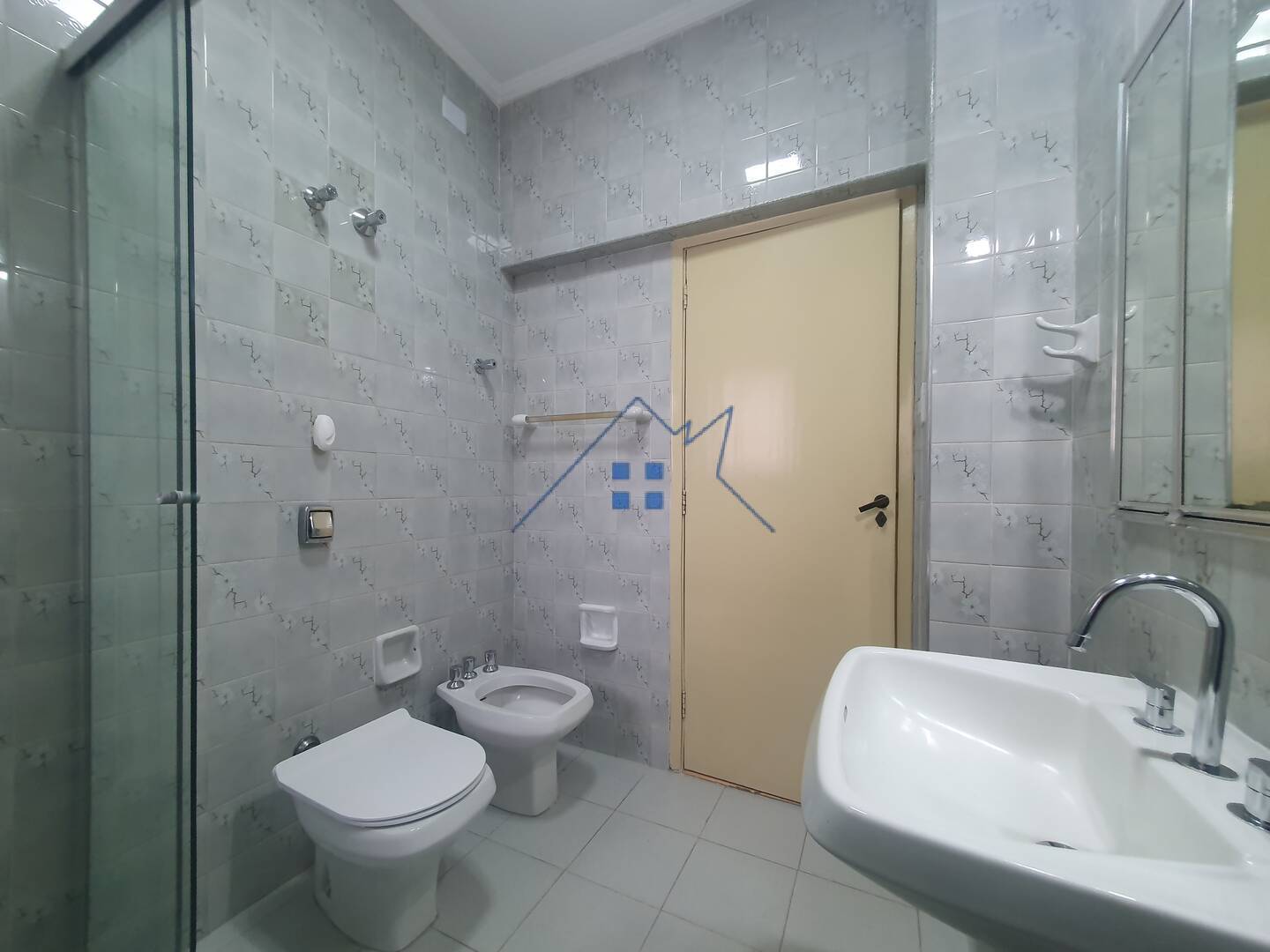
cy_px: 476
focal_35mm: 13
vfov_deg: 89.9
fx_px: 477
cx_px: 635
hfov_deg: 106.2
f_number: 2.2
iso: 200
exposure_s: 1/60
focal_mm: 1.8
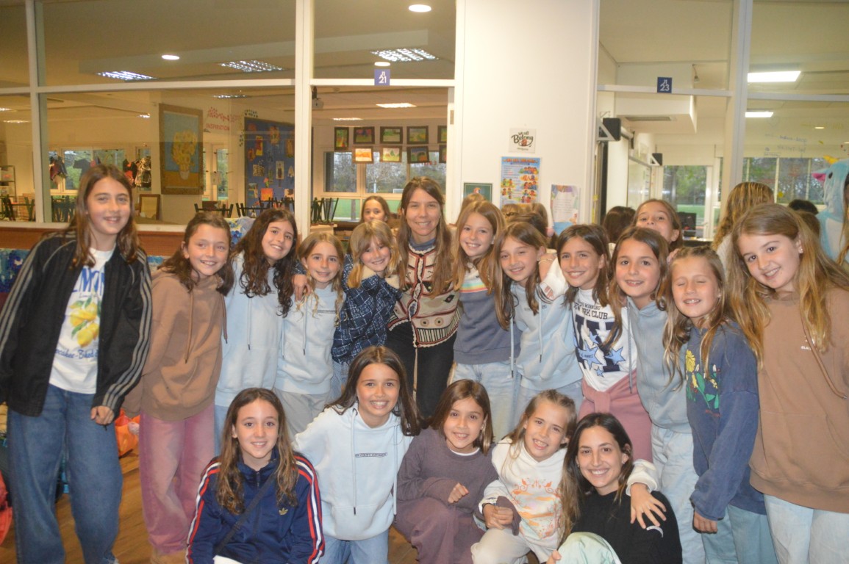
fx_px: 636
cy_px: 282
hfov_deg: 67.4
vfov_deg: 47.9
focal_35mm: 27
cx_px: 424
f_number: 3.5
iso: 2800
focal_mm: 18
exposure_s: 1/60
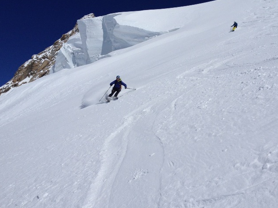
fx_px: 353
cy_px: 93
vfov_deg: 32.8
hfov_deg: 42.9
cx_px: 149
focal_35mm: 44
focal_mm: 4.28
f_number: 2.4
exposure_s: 1/11111
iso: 50
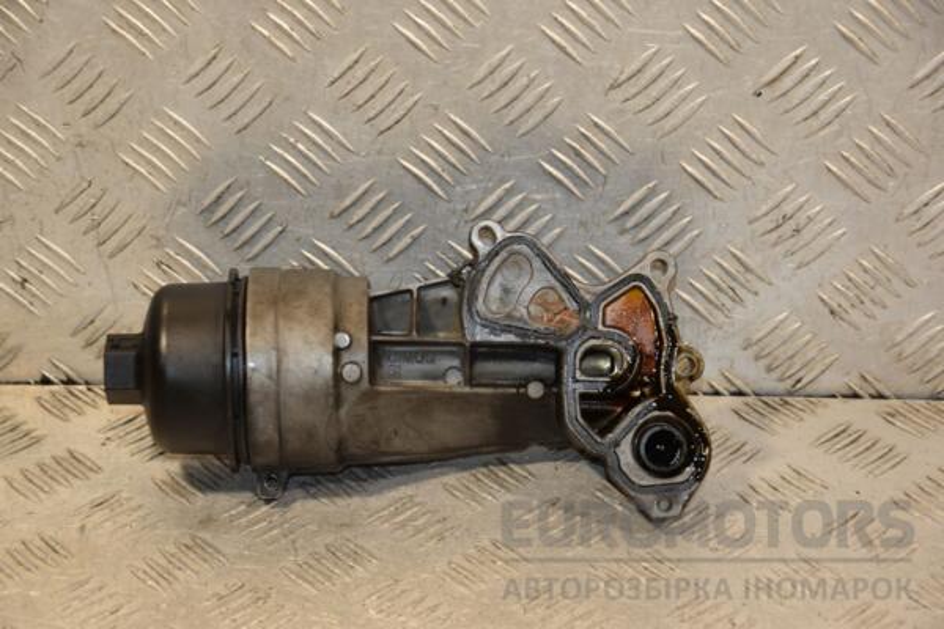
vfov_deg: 13.8
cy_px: 314
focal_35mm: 99
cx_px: 472
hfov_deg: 20.6
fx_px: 2596
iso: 800
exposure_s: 1/160
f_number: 5.3
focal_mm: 66
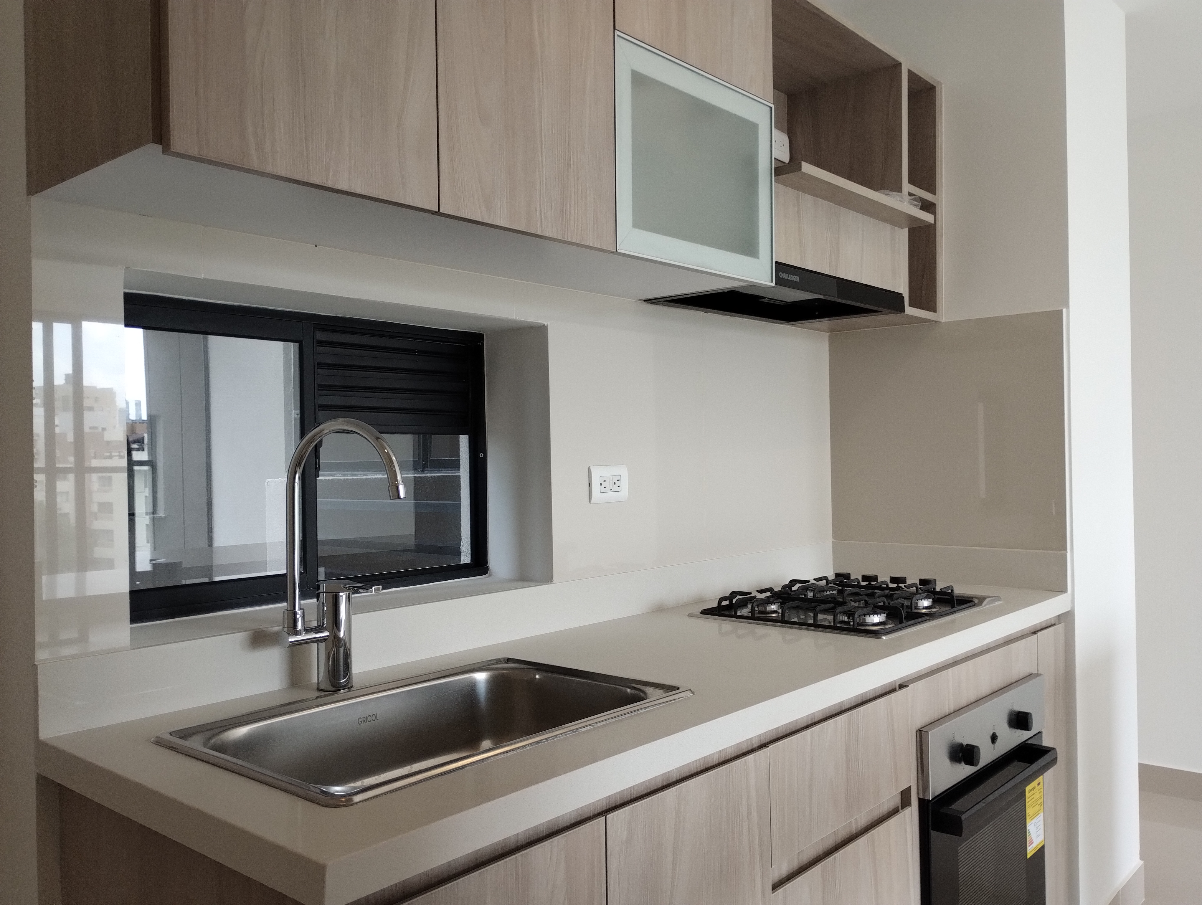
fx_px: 974
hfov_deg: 63.4
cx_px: 601
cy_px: 452
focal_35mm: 28
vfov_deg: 49.9
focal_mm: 4.27
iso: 297
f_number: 1.8
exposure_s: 1/60
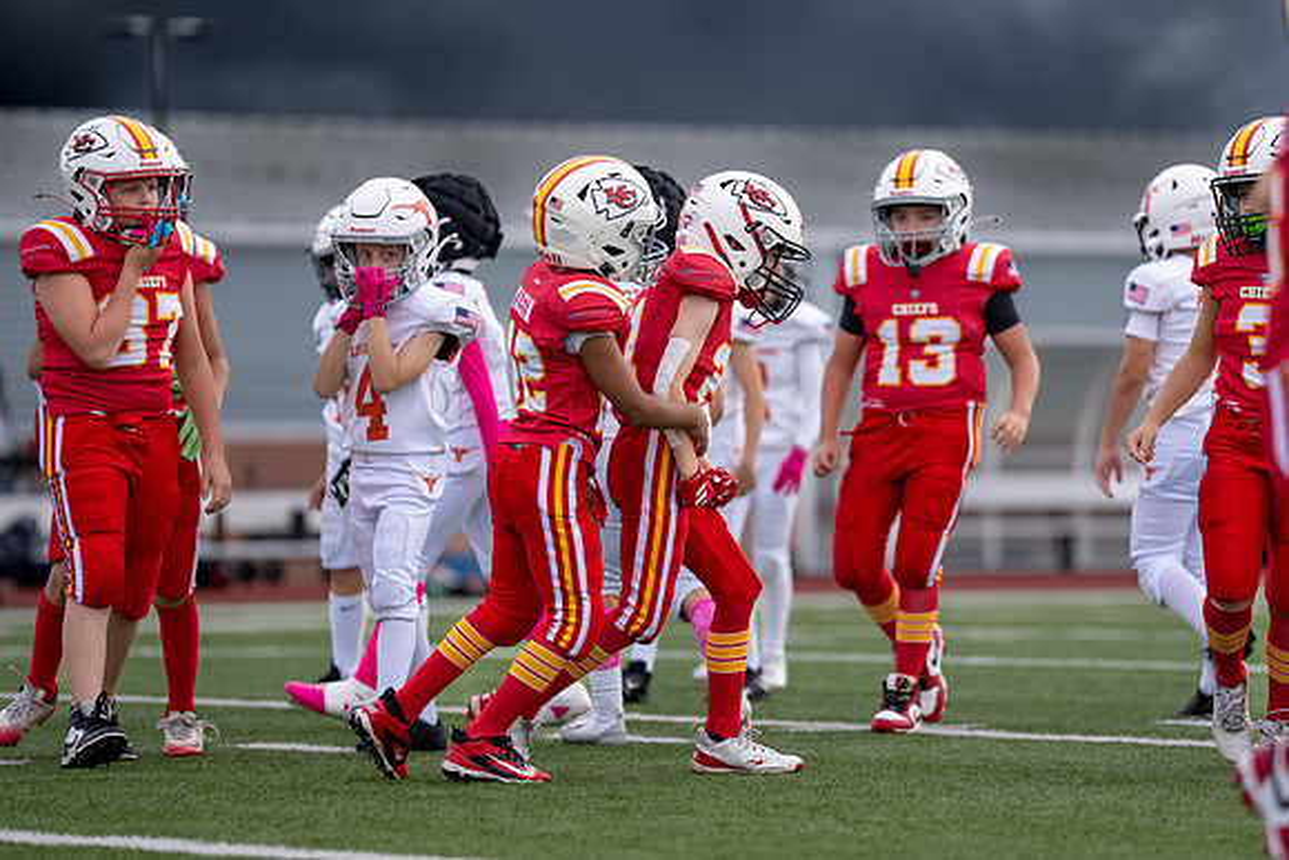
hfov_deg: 8.1
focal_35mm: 253
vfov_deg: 5.4
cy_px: 435
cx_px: 729
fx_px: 9074
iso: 320
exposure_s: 1/1250
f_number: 2.8
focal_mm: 200
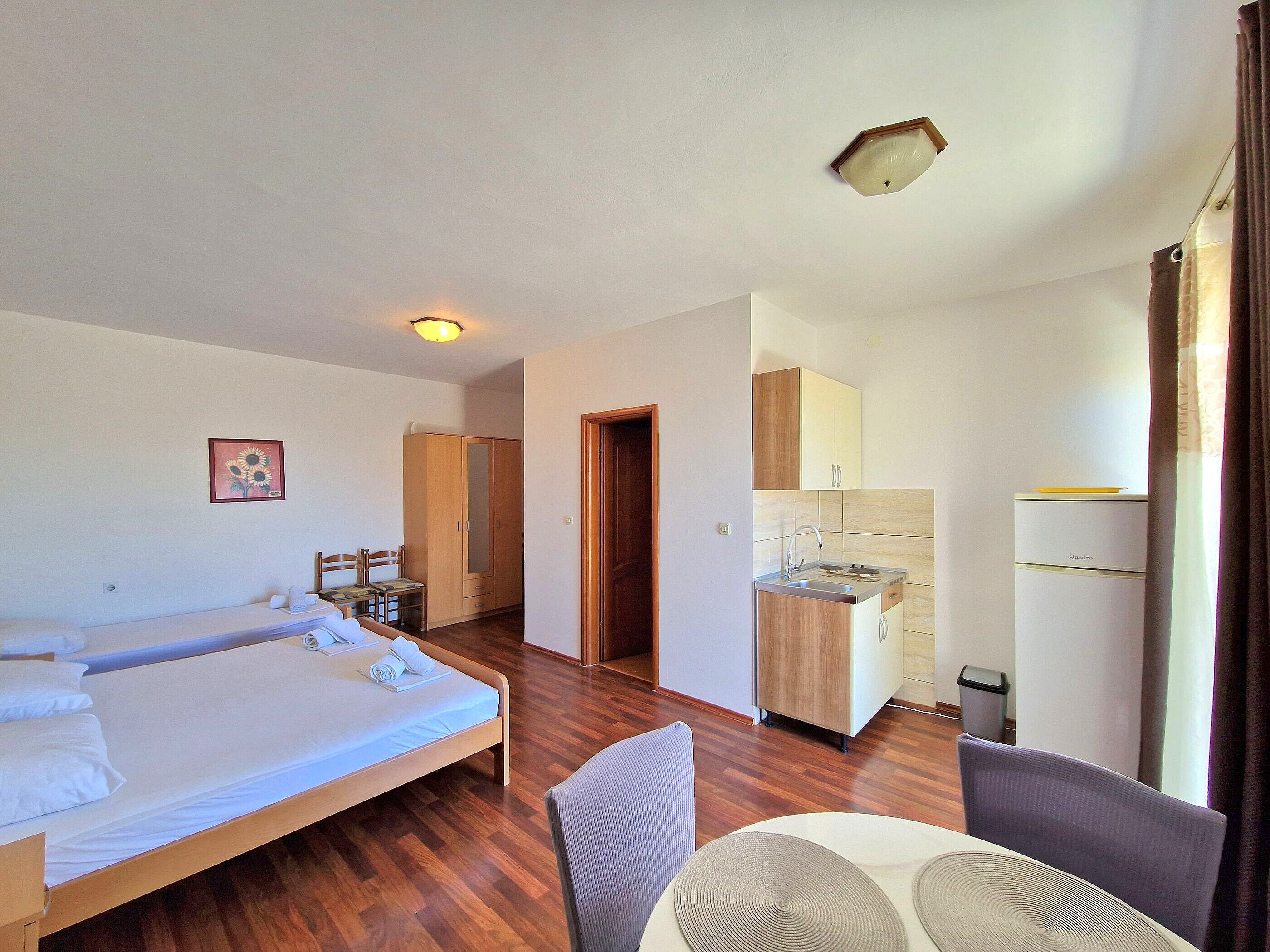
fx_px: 477
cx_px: 635
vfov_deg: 89.9
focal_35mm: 13
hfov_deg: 106.2
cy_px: 476
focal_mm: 2.2
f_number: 2.2
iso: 80
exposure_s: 1/100
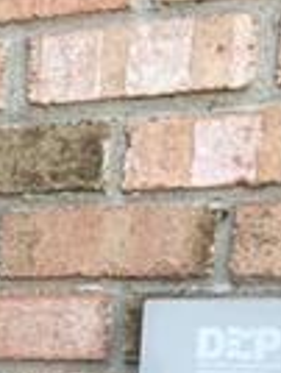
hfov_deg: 8.4
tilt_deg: -7.3
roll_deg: -0.8
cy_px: 660
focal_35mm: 166
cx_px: -320
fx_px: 1791
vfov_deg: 11.1
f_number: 2.2
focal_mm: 4.15
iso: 25
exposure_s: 1/167
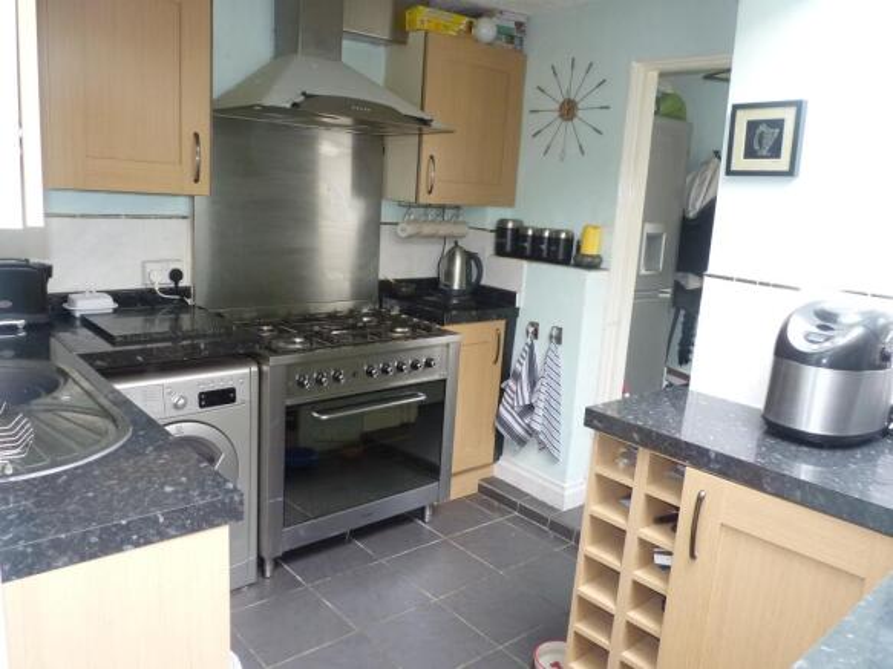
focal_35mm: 27
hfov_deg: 65.3
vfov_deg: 51.3
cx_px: 446
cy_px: 334
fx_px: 696
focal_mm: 4.8
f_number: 2.8
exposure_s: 1/30
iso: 200
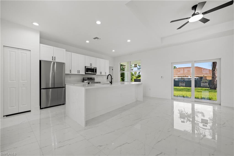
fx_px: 84
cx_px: 117
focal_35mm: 13
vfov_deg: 85.4
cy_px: 78
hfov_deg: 108.3
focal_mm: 13
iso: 800
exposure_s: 1/160
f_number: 5.6
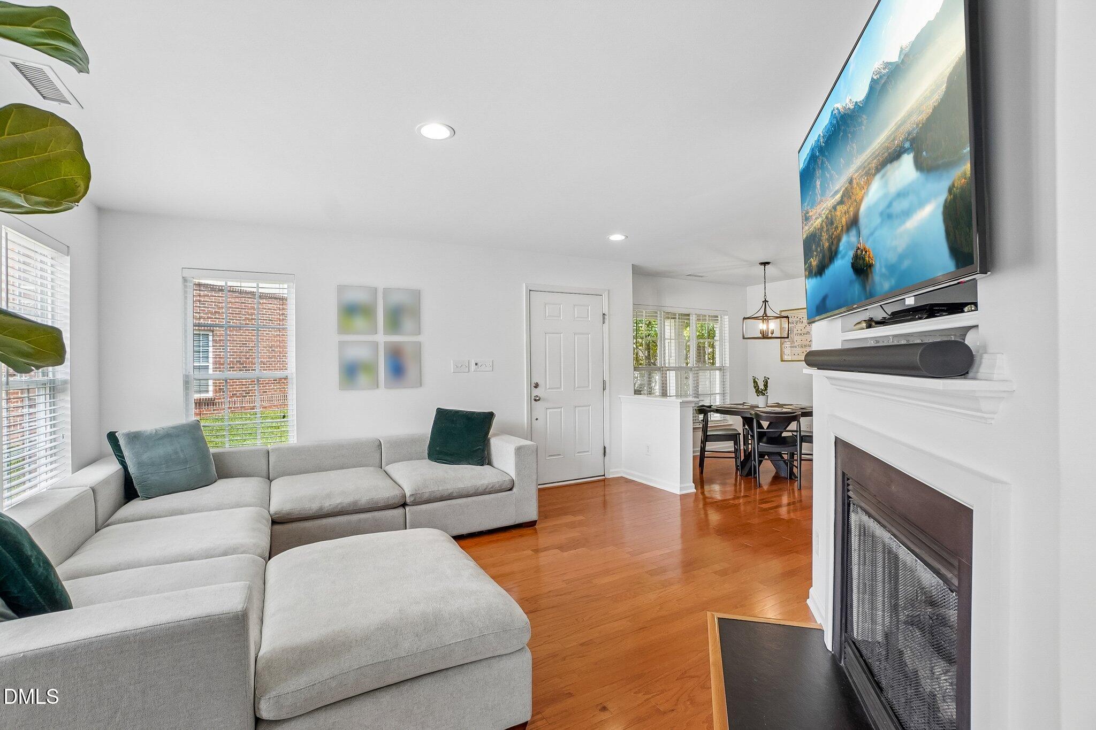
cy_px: 365
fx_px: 457
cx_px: 548
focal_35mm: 15
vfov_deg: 77.3
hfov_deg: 100.4
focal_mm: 10
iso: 400
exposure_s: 1/15
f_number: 8
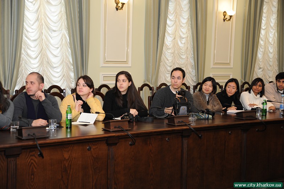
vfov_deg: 25.9
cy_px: 94
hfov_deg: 38.2
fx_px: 410
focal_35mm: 52
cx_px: 142
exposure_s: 1/125
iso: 800
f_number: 3.8
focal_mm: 52
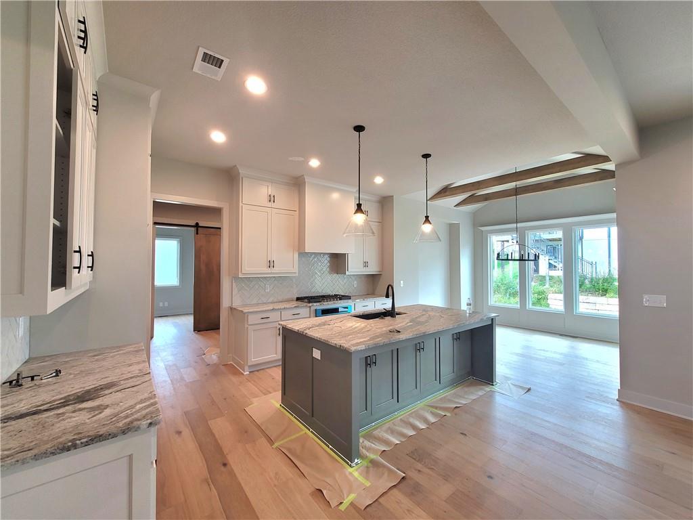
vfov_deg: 89.9
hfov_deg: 106.2
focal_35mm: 13
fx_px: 260
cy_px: 260
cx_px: 346
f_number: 2.2
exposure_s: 1/60.2
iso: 80
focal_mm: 2.2
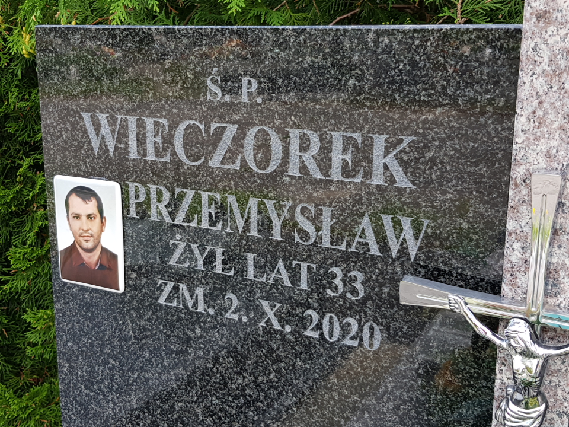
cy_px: 214
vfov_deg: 53.1
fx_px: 427
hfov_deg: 67.3
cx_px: 284
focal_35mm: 26
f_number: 1.7
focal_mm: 4.2
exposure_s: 1/399
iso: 40
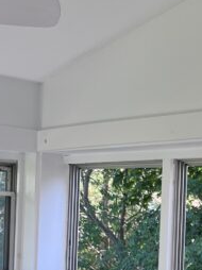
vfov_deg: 17.9
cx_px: 315
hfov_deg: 13.2
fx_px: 818
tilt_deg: -6.8
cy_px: 320
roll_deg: -3.0
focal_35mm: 105
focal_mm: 5.1
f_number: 1.6
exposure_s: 1/122
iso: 32
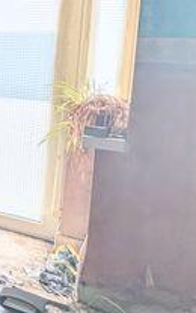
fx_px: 419
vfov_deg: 39.6
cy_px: 68
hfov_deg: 16.0
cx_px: -249
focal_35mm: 49
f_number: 1.7
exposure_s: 1/92.8
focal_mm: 2.02
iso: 47
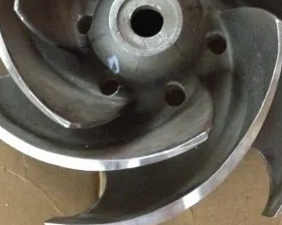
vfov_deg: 20.1
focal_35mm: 75
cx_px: 127
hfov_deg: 25.4
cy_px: 36
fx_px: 625
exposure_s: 1/15
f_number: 2.4
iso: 800
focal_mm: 4.28
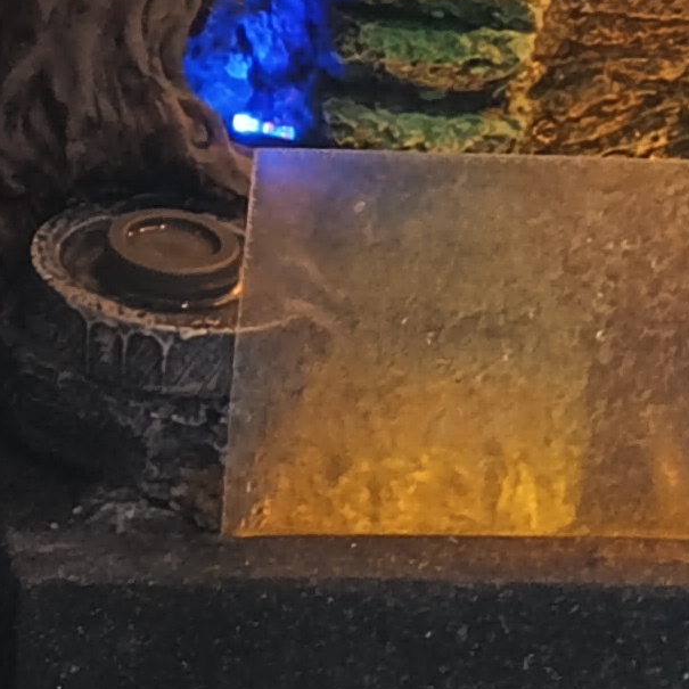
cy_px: -609
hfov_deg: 9.7
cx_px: -721
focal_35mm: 167
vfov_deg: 9.8
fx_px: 3761
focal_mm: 4.26
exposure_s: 1/33.3
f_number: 1.8
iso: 660
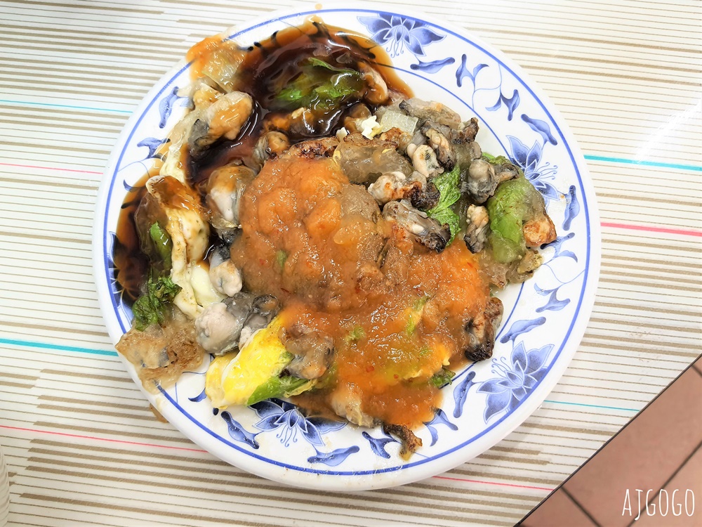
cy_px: 264
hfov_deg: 67.3
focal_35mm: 26
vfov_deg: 53.1
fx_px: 527
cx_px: 351
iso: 200
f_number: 1.7
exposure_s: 1/40
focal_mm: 4.32
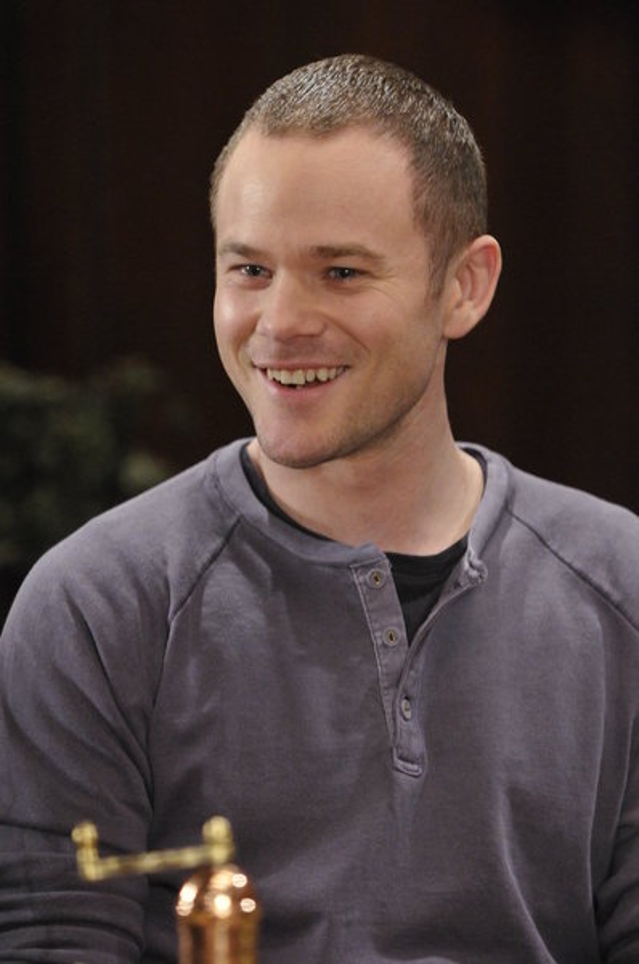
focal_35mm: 255
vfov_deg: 8.1
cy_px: 482
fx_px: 6812
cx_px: 320
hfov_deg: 5.4
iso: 2500
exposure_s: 1/125
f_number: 3.5
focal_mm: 170
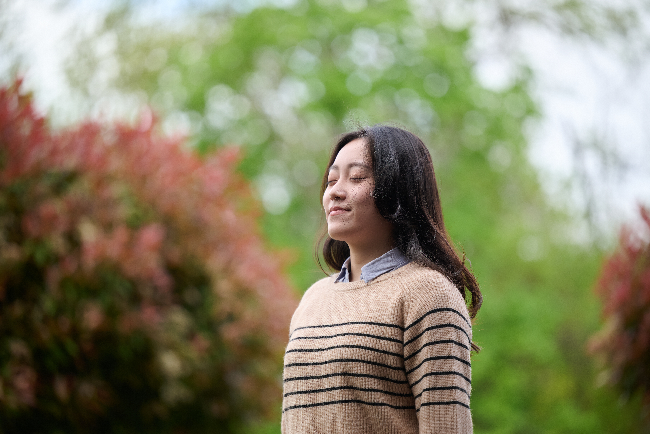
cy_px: 217
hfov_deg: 13.7
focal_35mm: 150
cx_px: 325
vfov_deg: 9.1
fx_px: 2708
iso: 250
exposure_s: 1/1250
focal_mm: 150
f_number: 2.8
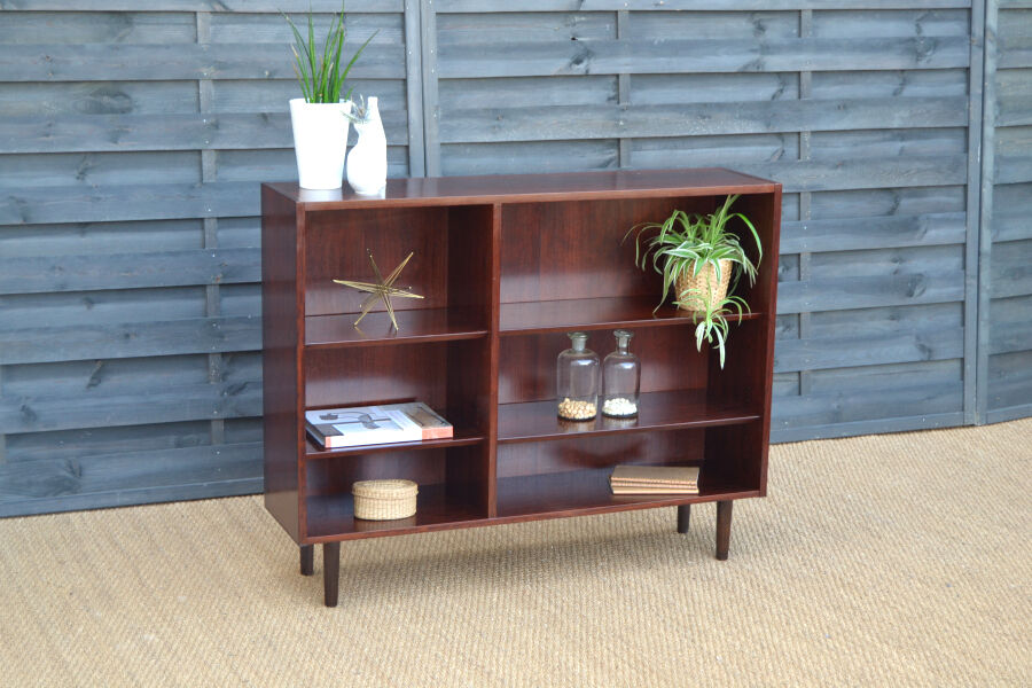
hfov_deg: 31.9
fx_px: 1806
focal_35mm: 63
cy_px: 344
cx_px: 516
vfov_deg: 21.6
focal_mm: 42
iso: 400
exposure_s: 1/60
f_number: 5
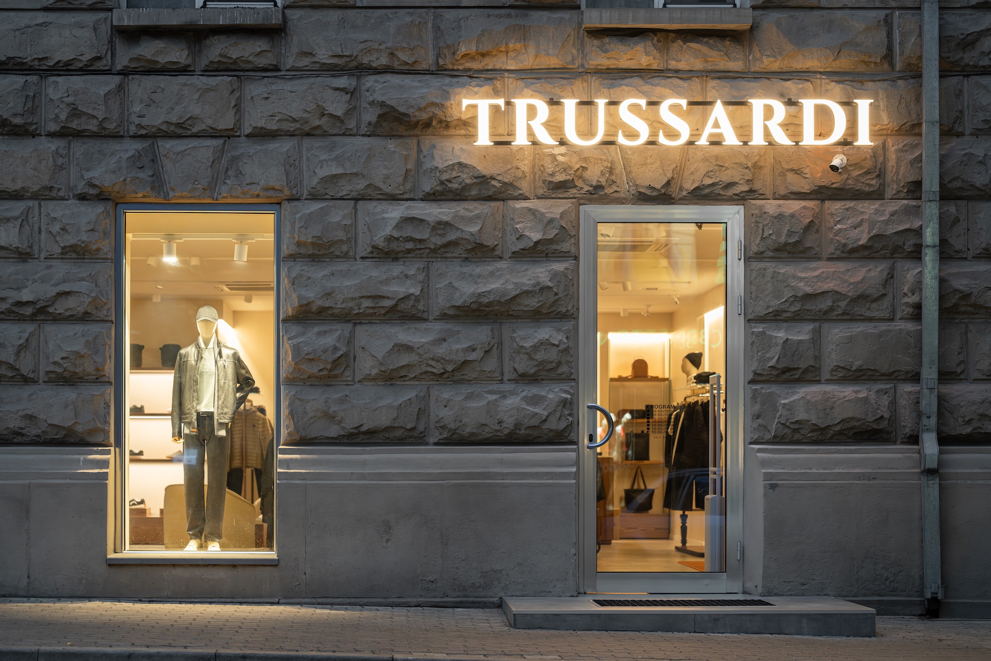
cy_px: 330
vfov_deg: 20.9
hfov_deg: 31.0
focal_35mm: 65
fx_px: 1789
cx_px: 496
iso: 1250
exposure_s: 1/160
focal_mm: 65
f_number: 2
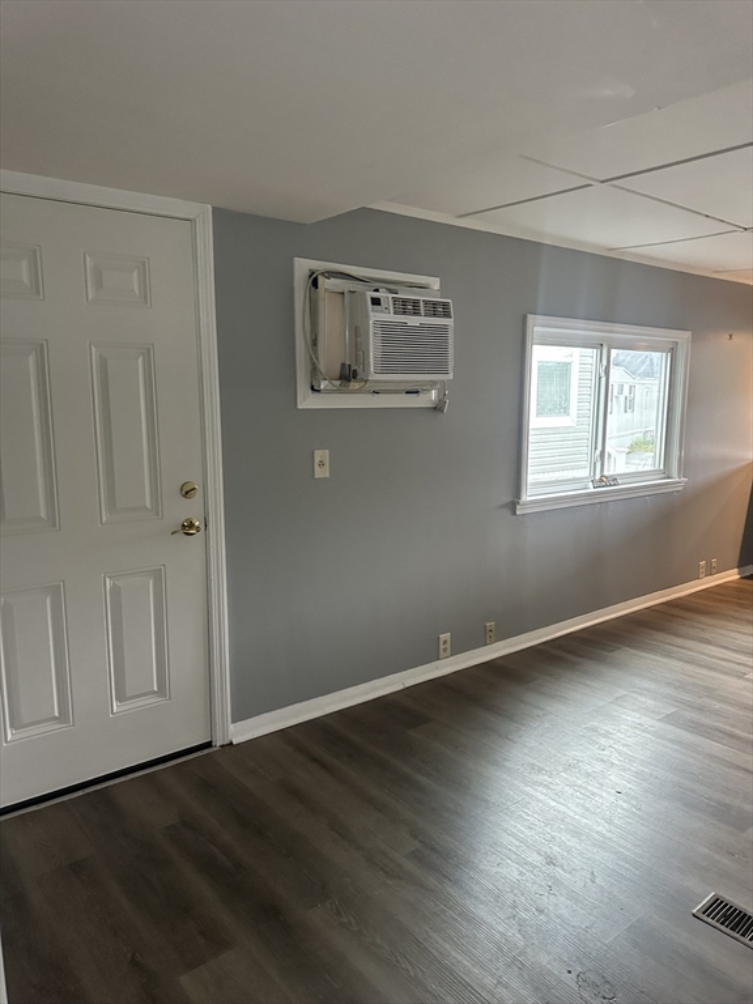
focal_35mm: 24
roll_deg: -0.6
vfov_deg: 71.6
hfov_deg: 56.8
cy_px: 502
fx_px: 696
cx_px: 376
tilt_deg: -8.5
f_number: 1.78
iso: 800
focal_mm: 6.86
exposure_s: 1/60
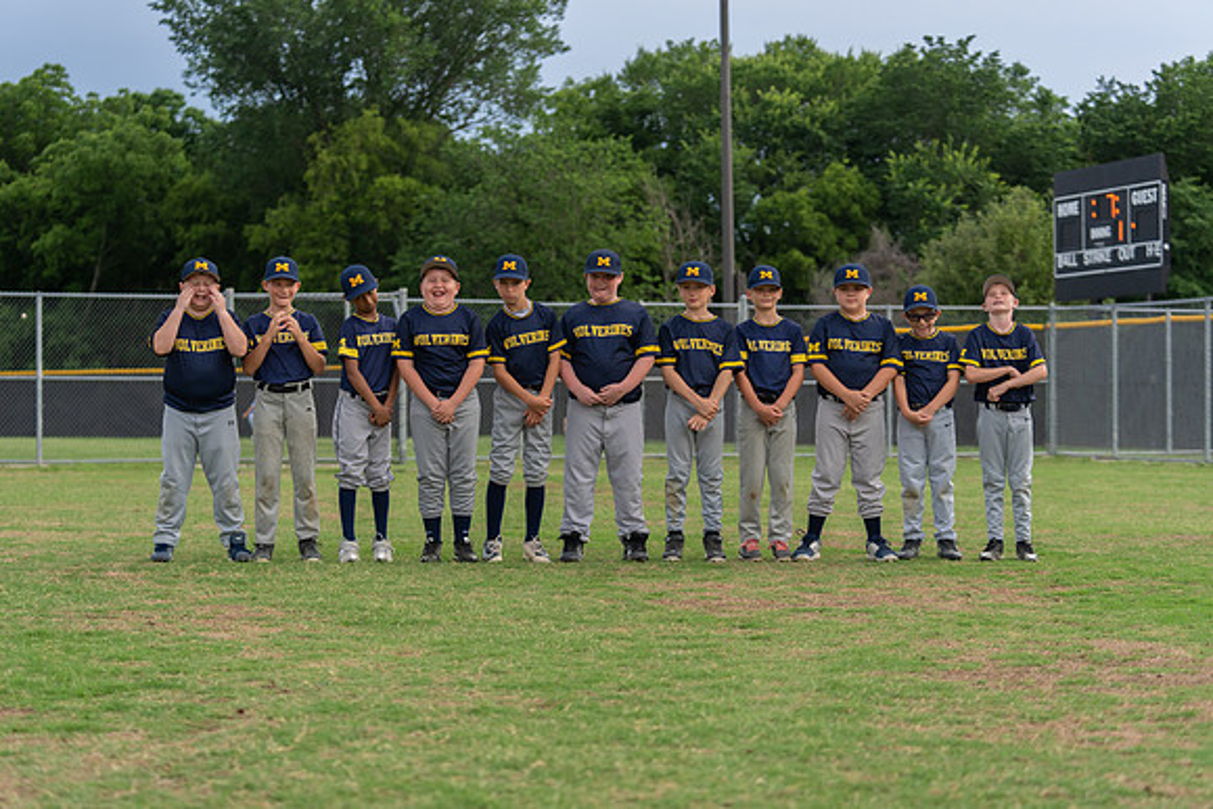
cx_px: 606
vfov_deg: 18.7
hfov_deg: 27.7
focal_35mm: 73
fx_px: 2460
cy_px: 404
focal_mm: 73
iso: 200
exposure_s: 1/320
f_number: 3.2
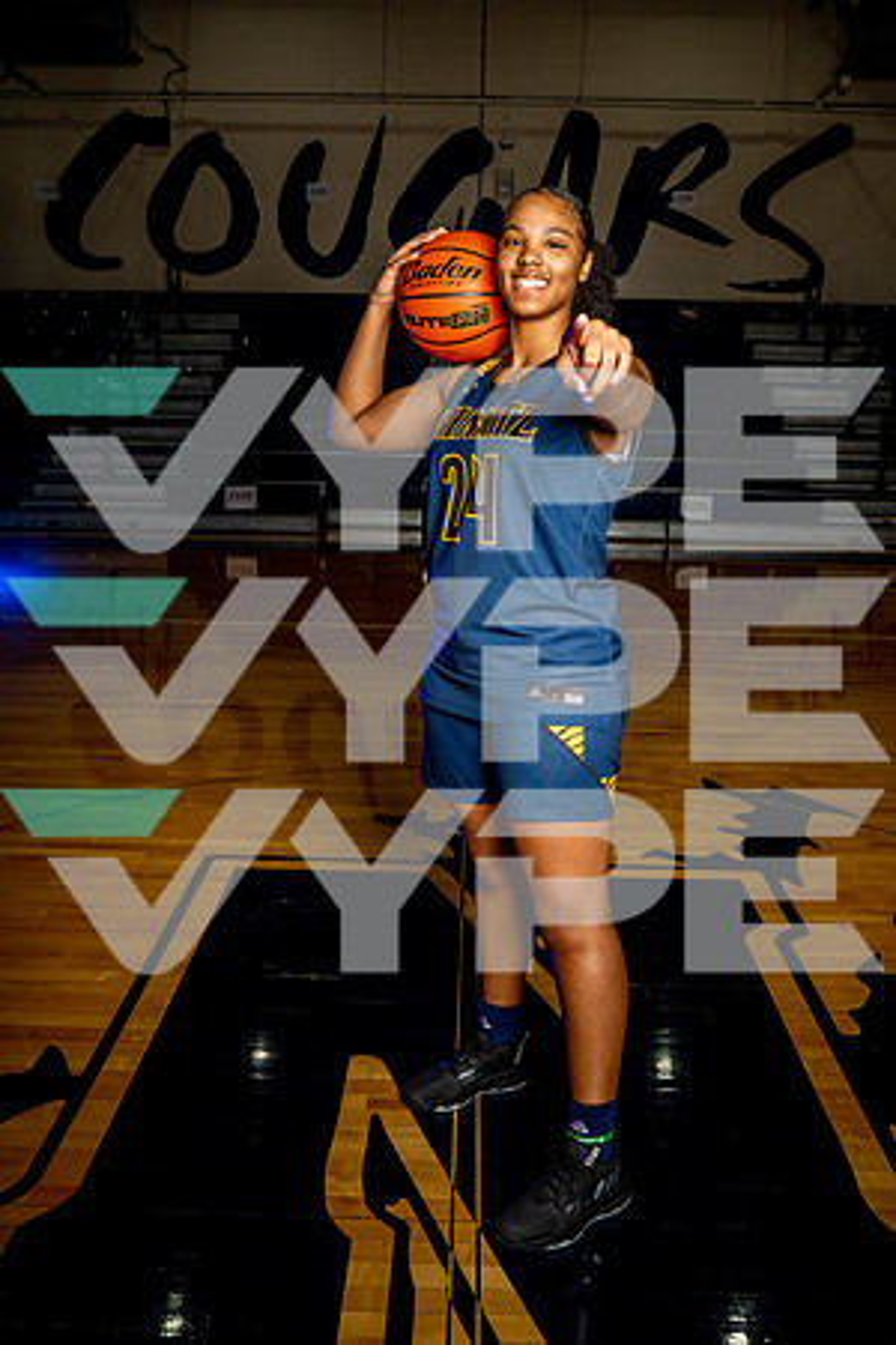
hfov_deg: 37.9
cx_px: 448
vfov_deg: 54.4
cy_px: 672
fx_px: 1307
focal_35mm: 35
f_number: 6.3
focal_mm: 35
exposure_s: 1/250
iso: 64
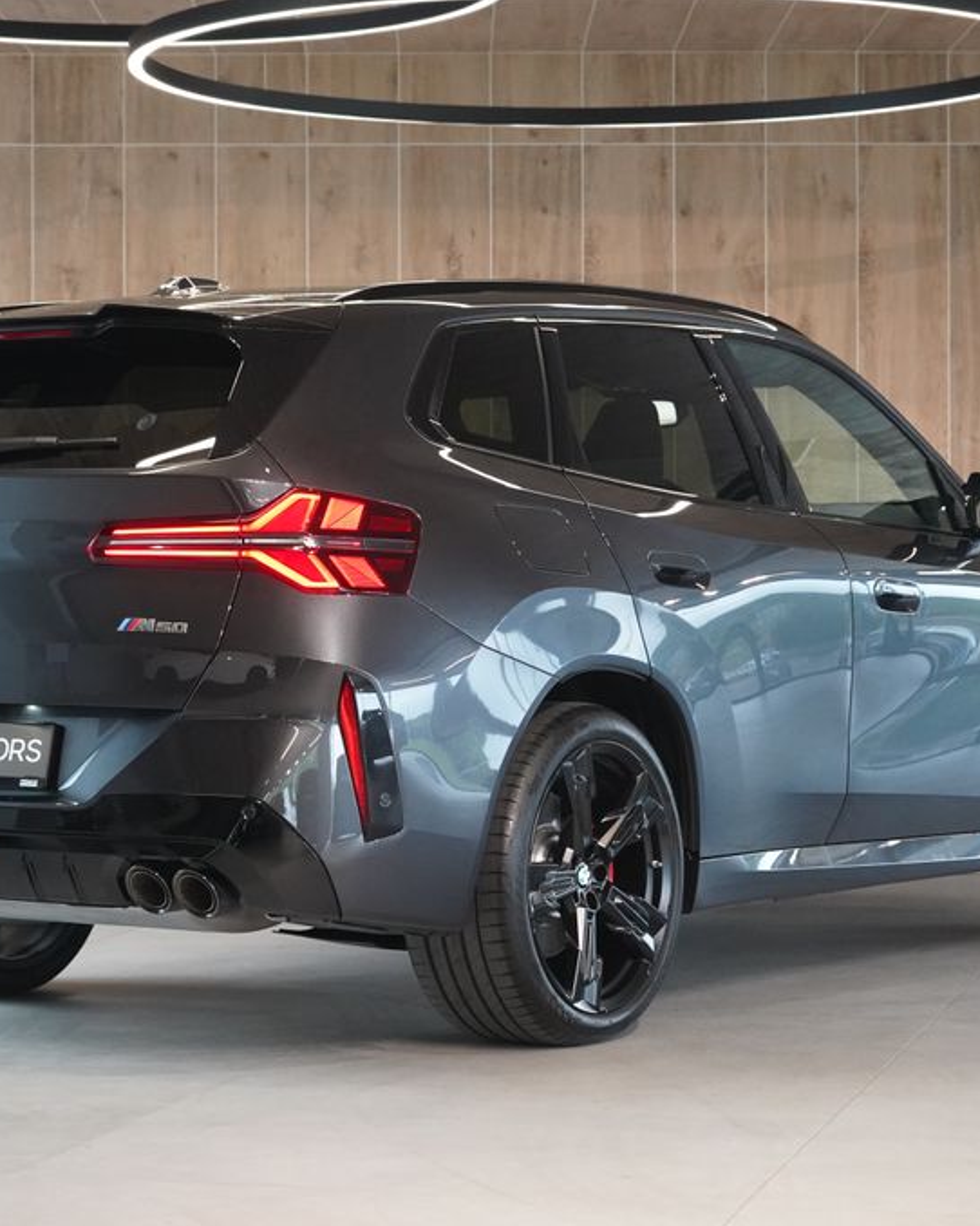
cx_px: 447
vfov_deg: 20.2
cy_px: 614
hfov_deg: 16.2
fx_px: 3446
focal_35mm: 95
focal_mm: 67
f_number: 5.6
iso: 6400
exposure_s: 1/160
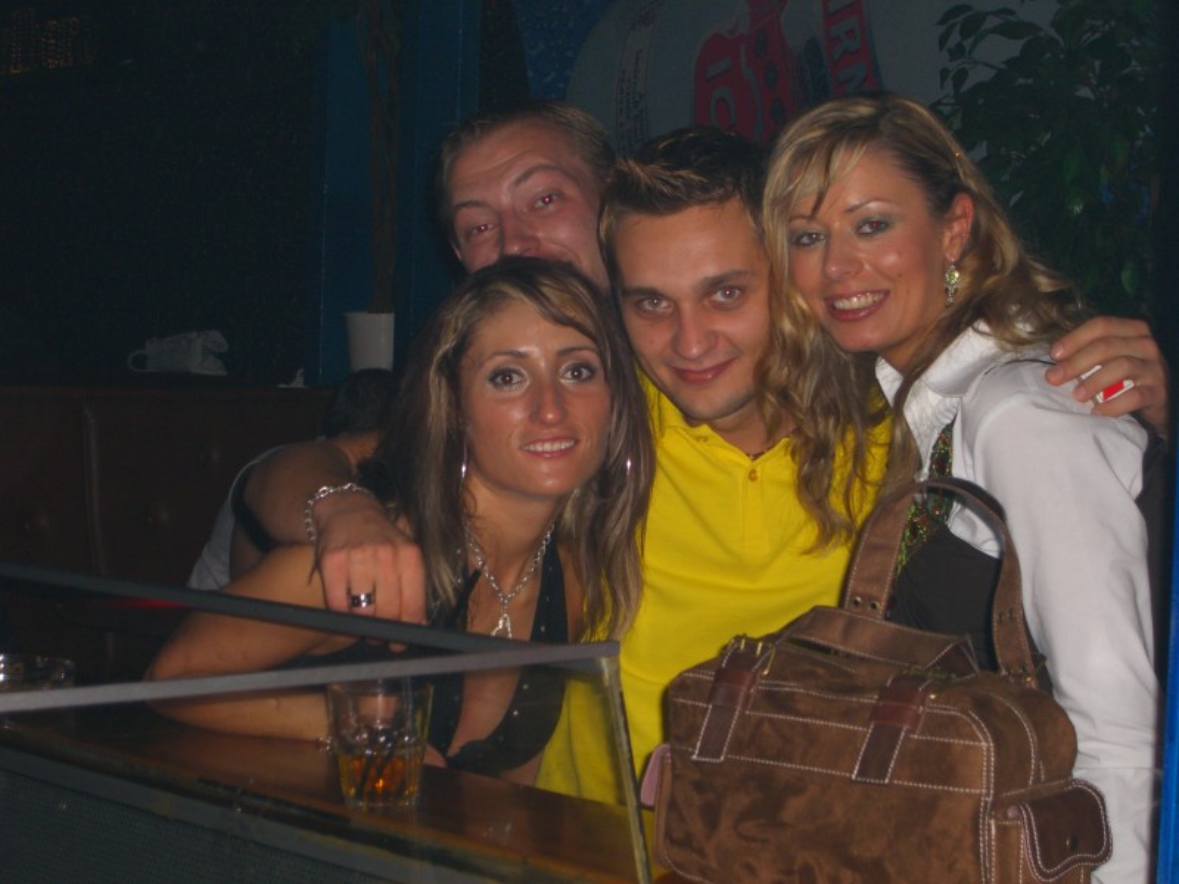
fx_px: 2725
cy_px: 442
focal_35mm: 80
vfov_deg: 18.4
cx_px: 590
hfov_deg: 24.4
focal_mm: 16.6
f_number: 4.4
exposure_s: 1/60
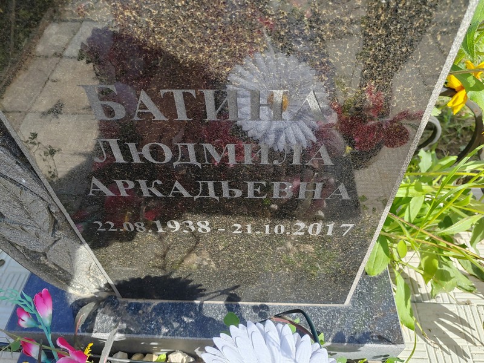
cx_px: 242
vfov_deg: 51.4
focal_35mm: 27
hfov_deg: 65.3
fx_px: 378
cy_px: 182
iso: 100
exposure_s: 1/780
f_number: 1.9
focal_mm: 5.52
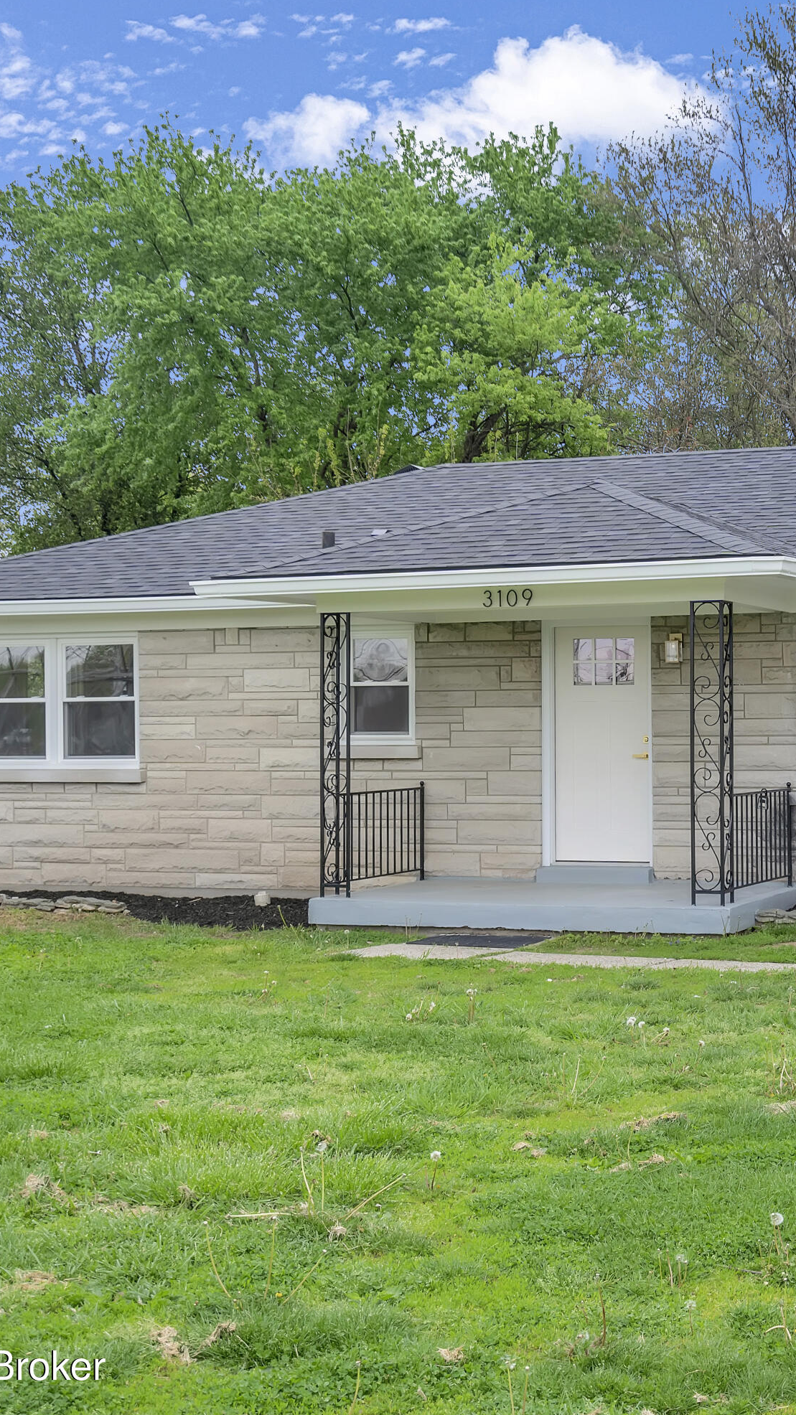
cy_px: 714
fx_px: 1914
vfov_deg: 40.6
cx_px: 804
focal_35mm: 51
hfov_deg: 22.5
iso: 250
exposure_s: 1/320
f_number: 4
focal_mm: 32
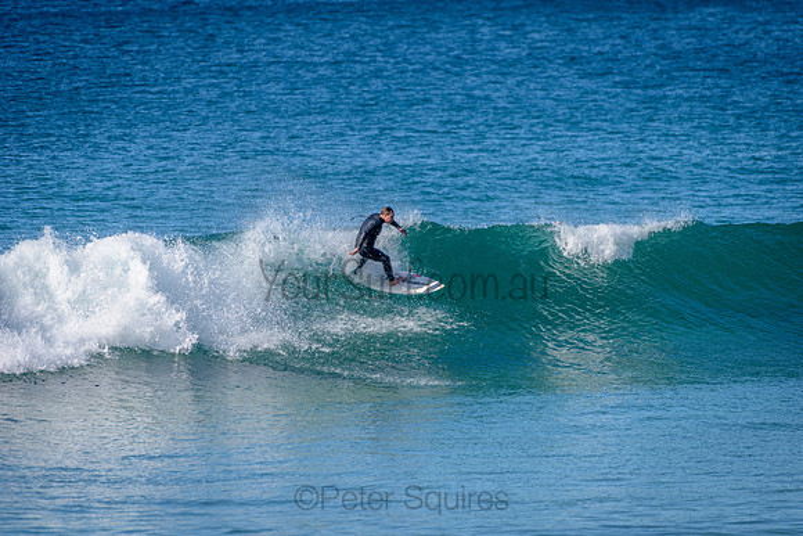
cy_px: 268
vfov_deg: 2.8
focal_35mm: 500
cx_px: 402
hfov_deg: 4.1
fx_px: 11155
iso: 180
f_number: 5.6
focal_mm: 500
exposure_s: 1/2000
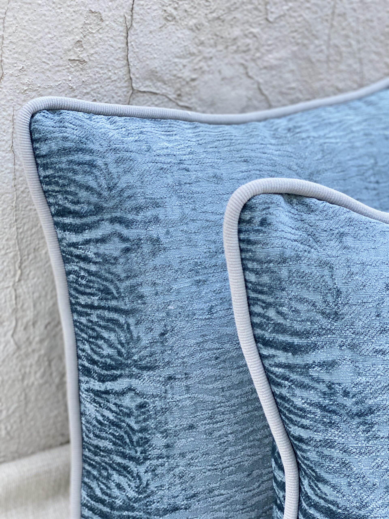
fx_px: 779
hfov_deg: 28.0
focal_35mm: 52
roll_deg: -5.0
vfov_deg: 36.8
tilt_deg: -27.3
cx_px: 194
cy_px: 260
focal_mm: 6
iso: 125
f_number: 2
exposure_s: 1/122
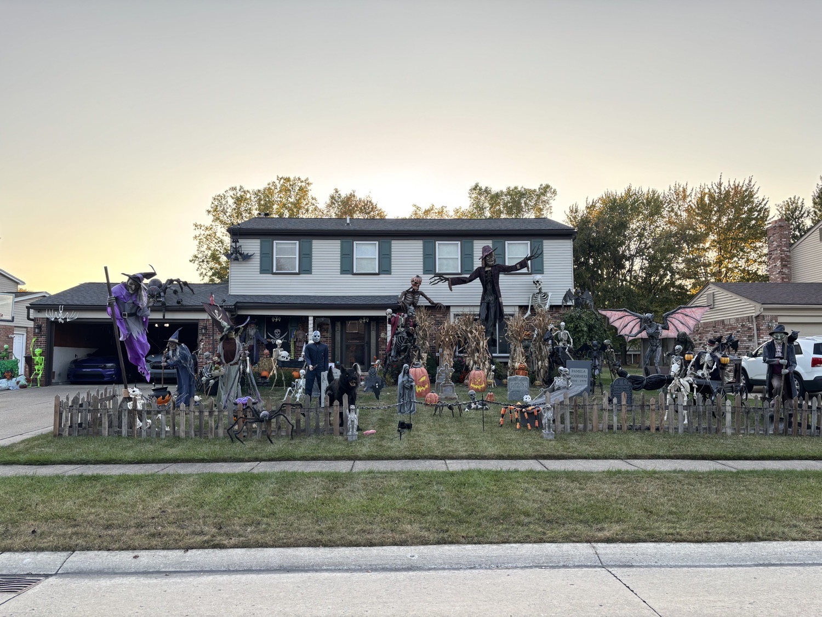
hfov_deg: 67.3
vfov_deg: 53.1
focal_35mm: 26
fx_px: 617
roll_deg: +0.0
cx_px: 411
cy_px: 308
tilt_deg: +4.7
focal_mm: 5.96
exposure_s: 1/172
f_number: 1.6
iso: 64
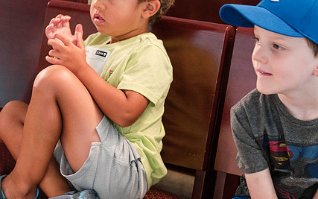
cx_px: 123
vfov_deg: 10.2
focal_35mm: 128
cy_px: 83
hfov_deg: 16.3
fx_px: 1109
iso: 6400
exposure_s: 1/100
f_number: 5
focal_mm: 85
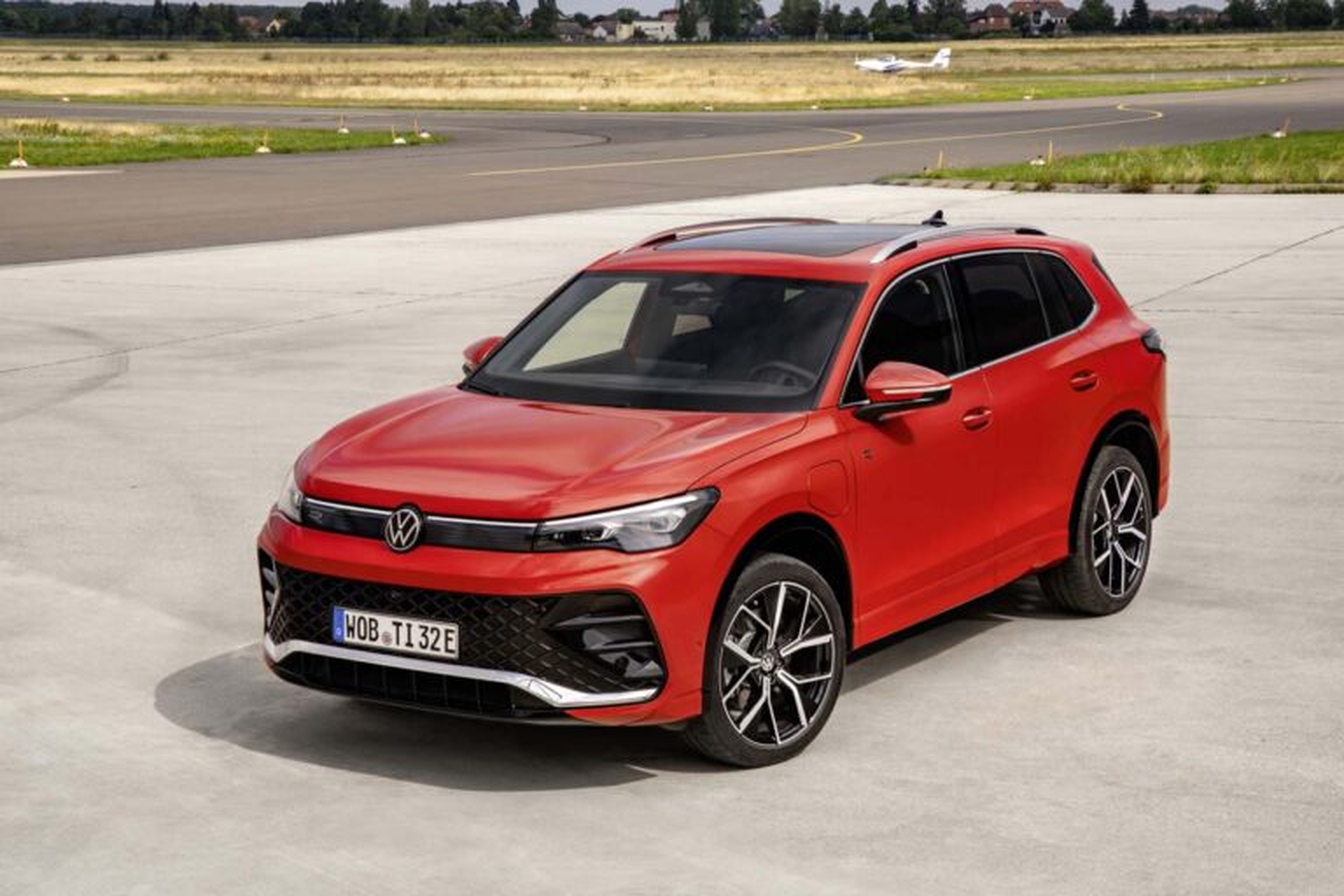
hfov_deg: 28.8
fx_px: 2613
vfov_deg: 19.5
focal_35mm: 70
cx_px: 672
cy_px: 448
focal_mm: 70
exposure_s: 1/200
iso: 250
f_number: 10
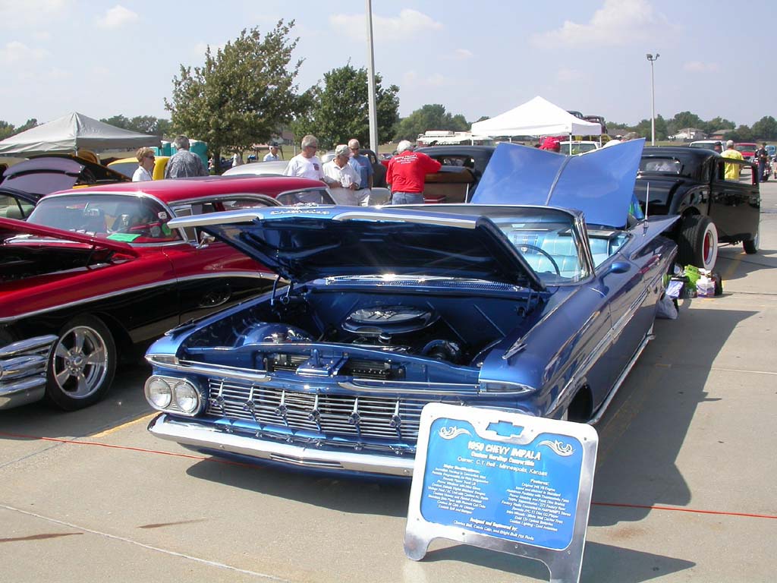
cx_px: 388
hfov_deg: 49.0
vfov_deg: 37.7
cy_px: 292
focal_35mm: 38
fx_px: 853
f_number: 6.7
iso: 100
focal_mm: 7.85
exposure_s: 1/330
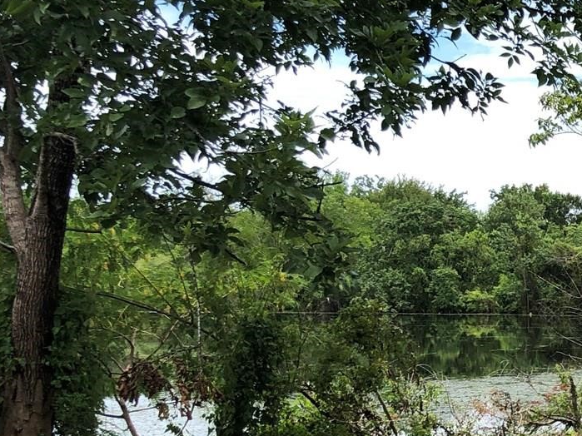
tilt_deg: -6.1
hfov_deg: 20.8
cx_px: 837
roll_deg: -0.1
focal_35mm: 82
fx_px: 1378
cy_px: 434
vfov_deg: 17.6
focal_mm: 4
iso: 20
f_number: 1.8
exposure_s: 1/1156
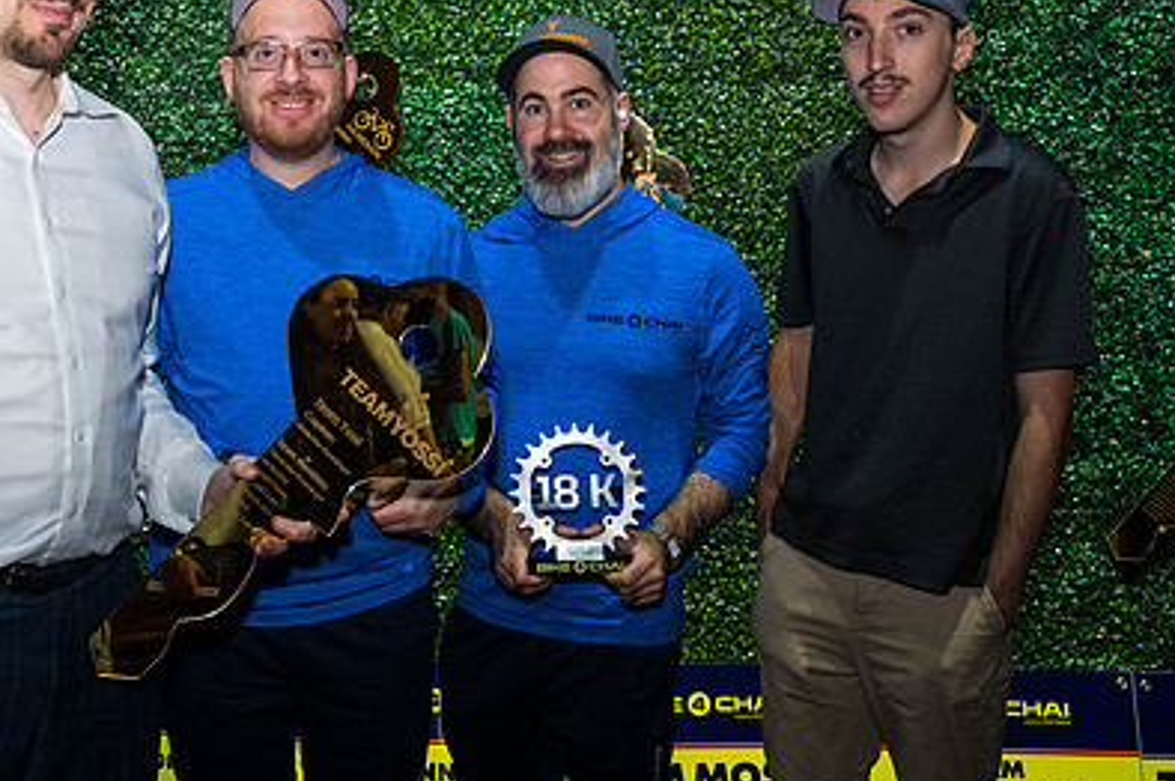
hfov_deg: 39.1
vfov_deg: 26.8
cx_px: 388
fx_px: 1631
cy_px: 253
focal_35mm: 50
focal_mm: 34
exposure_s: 1/160
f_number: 6.3
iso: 3200
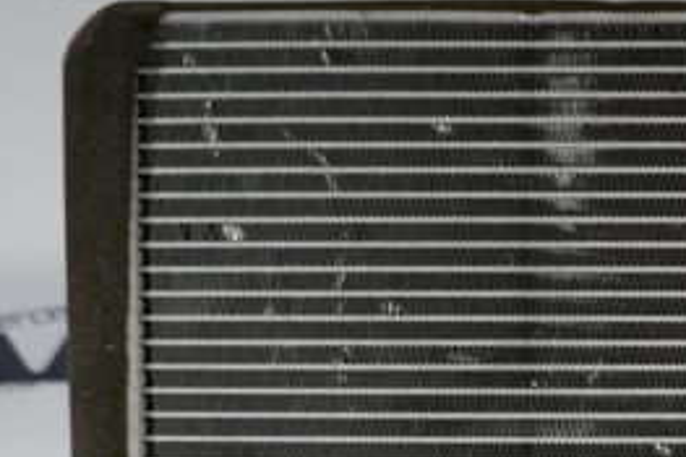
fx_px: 1809
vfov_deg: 14.3
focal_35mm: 95
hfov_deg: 21.2
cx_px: 556
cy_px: 316
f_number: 4.2
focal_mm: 26
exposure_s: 1/320
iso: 400
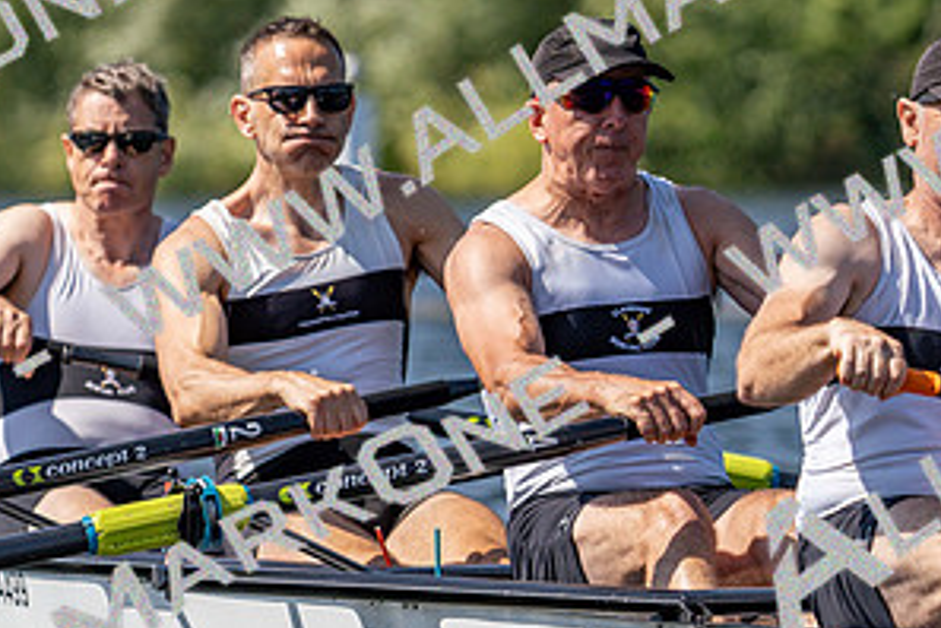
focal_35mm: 661
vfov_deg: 2.1
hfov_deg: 3.1
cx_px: 494
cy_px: 347
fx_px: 17276
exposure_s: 1/2000
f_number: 6.3
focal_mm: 338
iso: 250
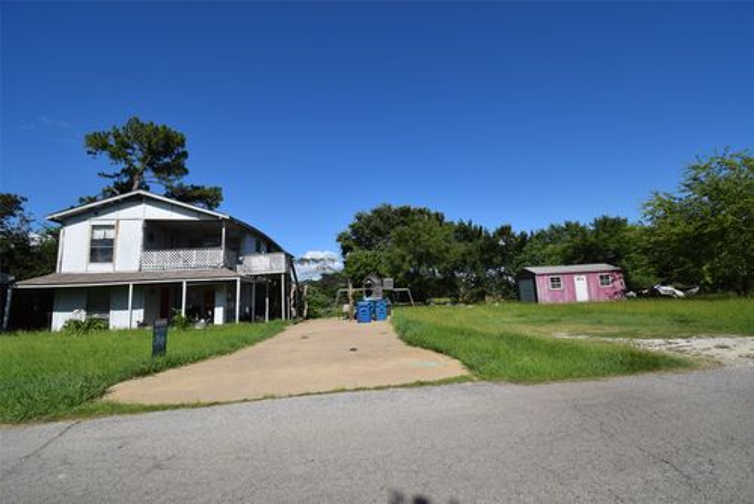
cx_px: 377
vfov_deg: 77.4
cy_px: 252
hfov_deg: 100.4
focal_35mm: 15
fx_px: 314
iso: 200
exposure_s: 1/500
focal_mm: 10
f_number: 11
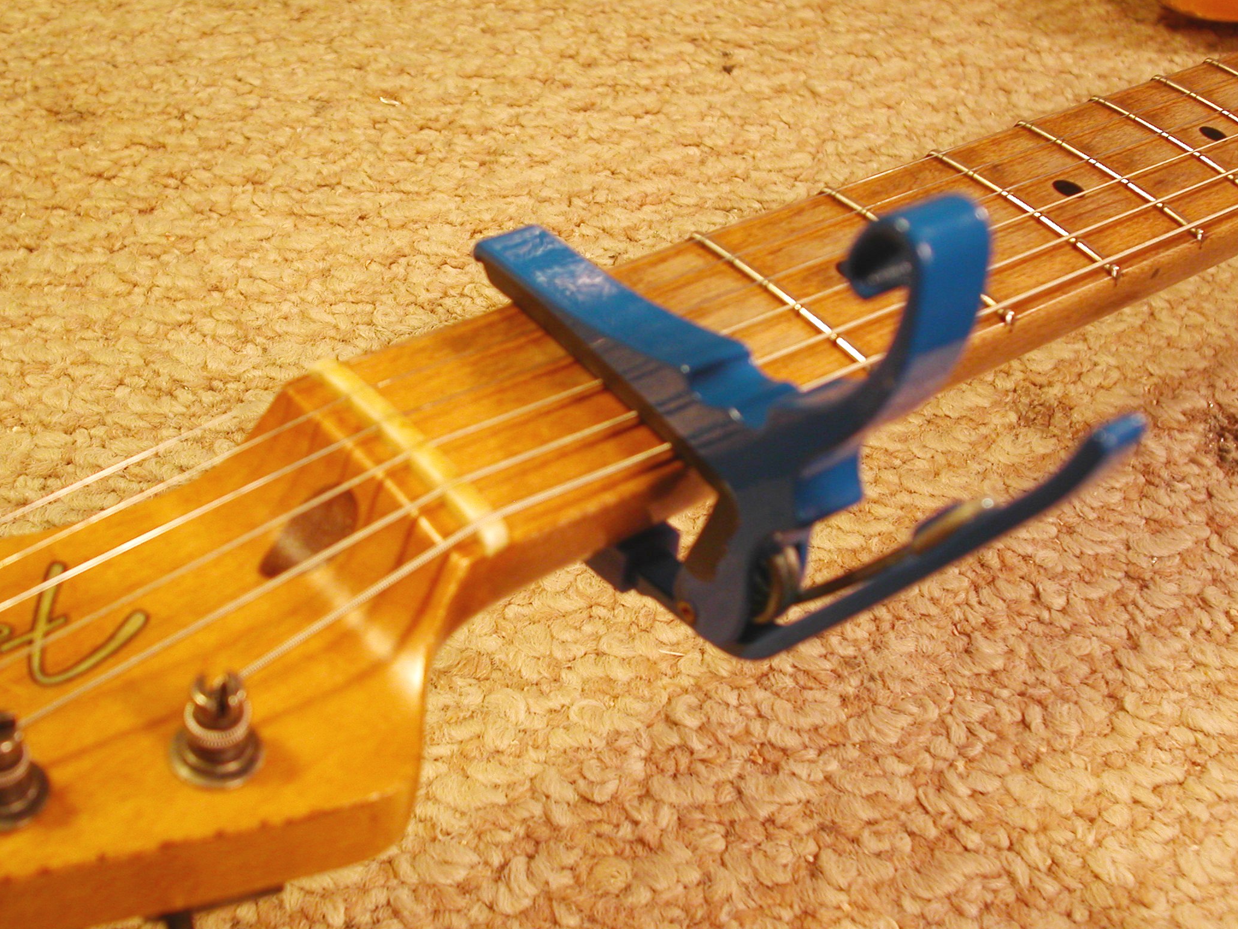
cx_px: 586
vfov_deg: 34.3
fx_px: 1502
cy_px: 462
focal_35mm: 42
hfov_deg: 44.8
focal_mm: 7.8
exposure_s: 1/45
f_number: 2.8
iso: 100
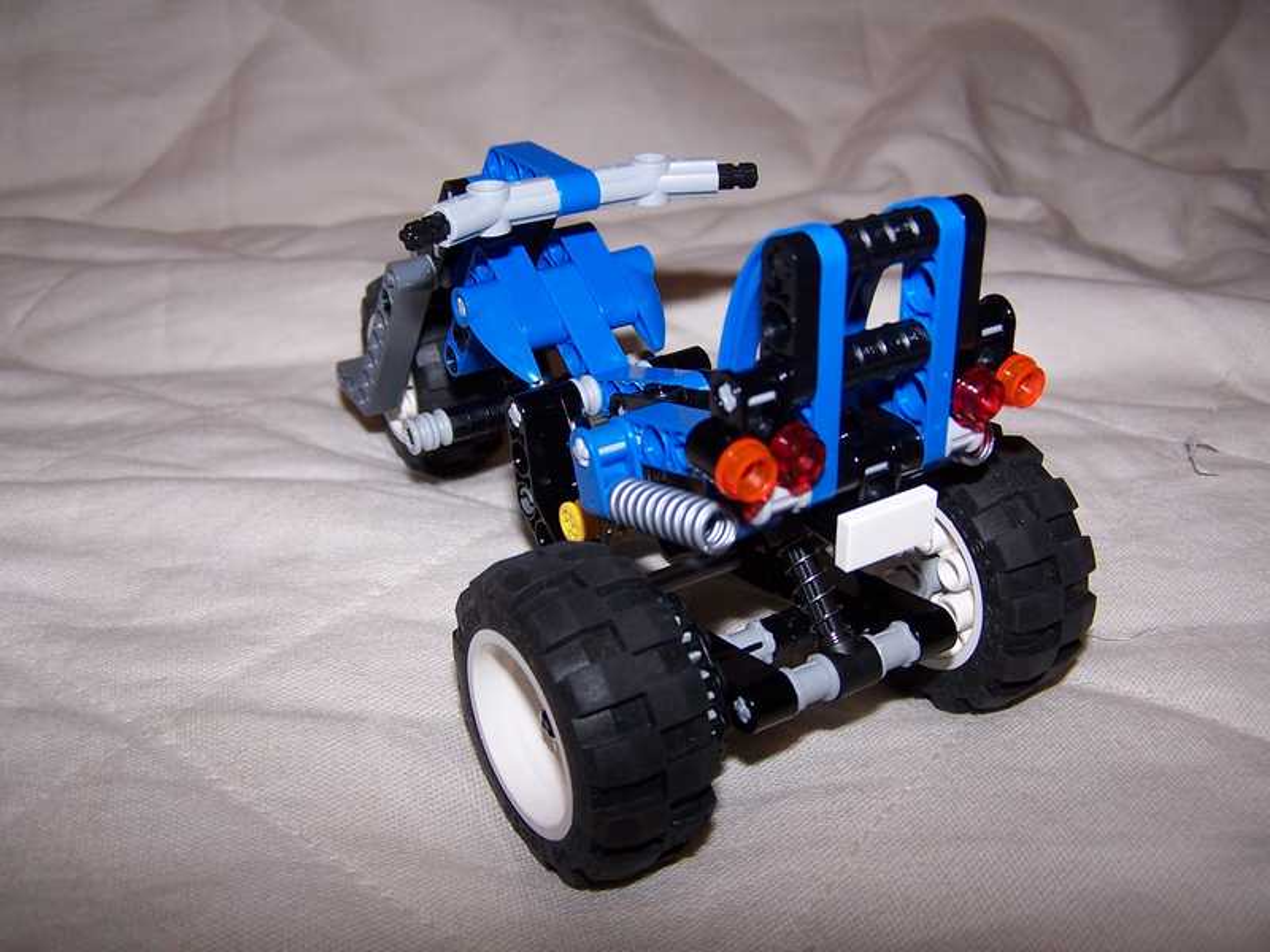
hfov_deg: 49.0
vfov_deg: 37.7
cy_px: 476
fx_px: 1394
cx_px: 635
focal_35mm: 38
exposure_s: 1/60
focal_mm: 6.3
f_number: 2.8
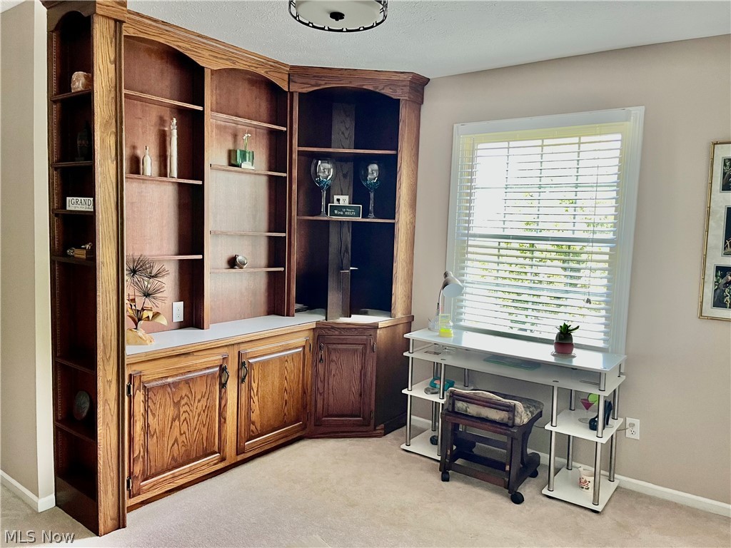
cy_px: 274
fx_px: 549
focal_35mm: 26
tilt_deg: -4.7
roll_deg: -1.8
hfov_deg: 67.3
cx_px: 366
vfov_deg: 53.1
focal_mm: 5.1
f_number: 1.6
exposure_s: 1/77
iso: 125
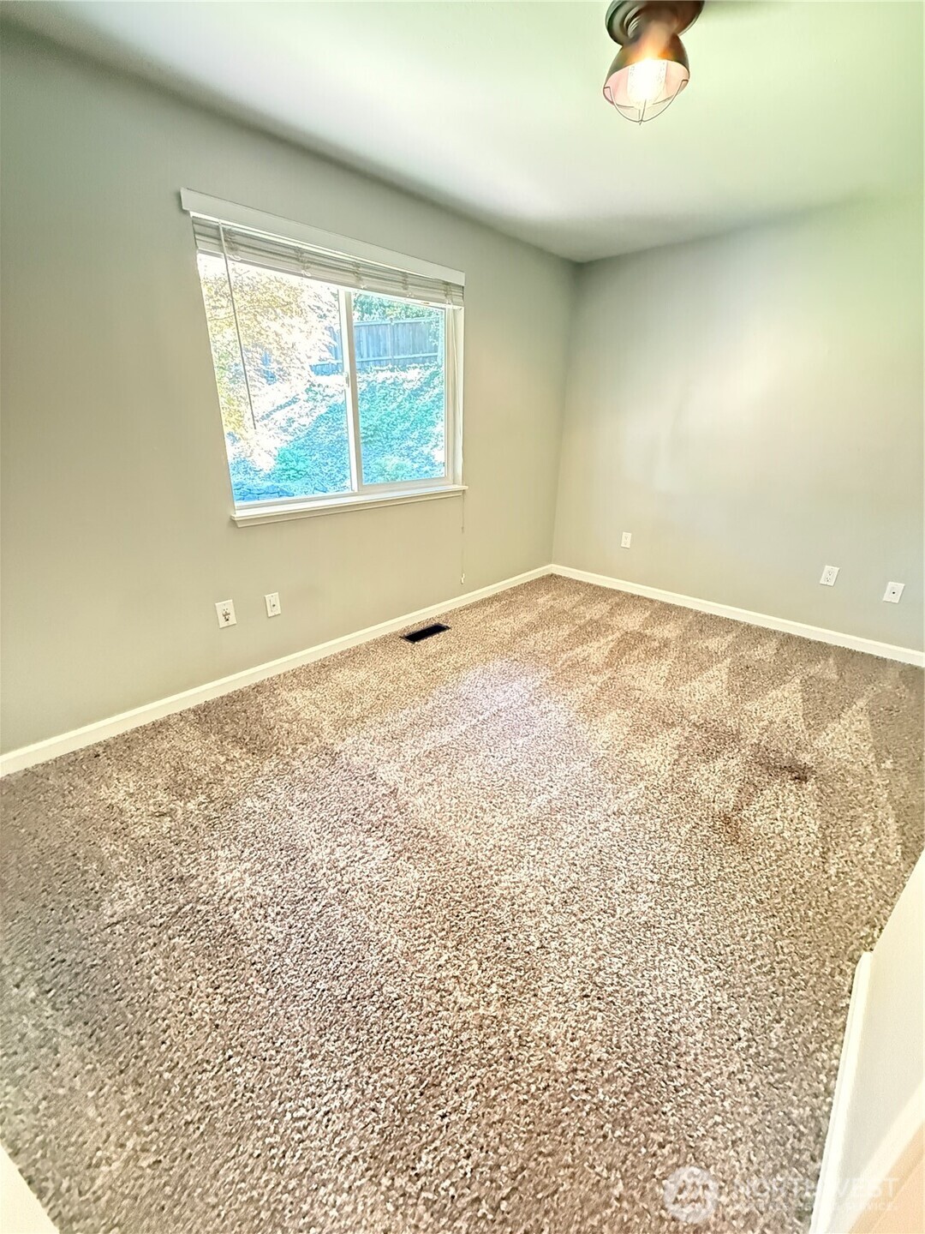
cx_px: 462
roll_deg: -0.9
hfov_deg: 85.7
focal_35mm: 14
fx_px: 499
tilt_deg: -22.0
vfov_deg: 102.1
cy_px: 617
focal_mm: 2.22
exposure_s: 1/30
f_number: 2.2
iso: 2000
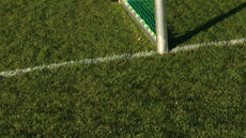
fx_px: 574
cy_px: -45
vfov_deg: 13.2
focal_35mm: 88
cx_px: 273
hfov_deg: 22.8
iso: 32
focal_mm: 4.15
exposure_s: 1/1786
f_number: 2.2
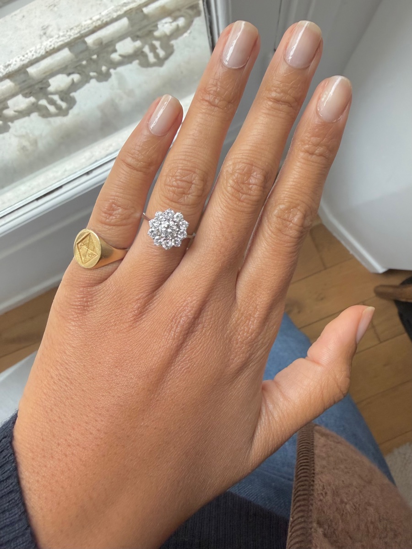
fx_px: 381
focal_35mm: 24
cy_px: 274
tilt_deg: -85.4
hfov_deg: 56.8
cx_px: 206
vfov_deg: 71.6
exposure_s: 1/121
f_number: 2.2
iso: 200
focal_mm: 2.22
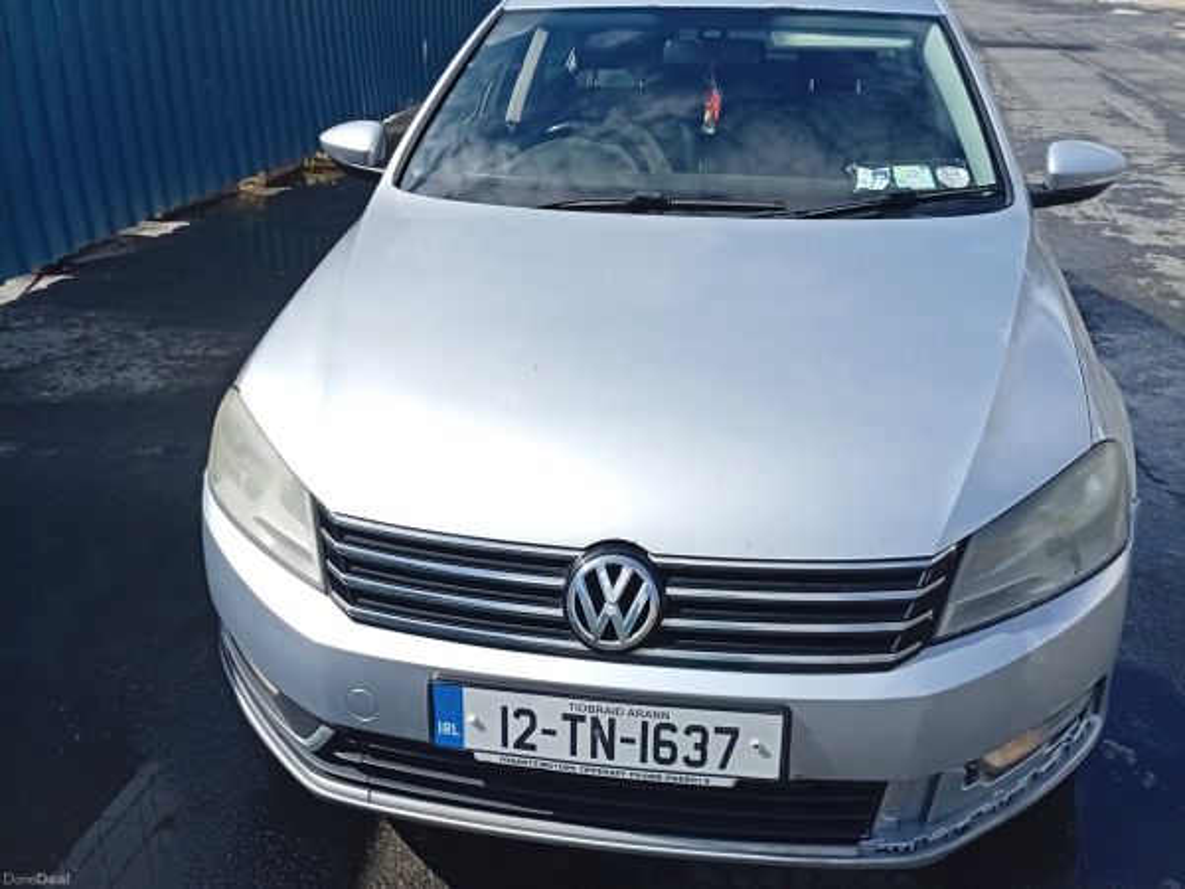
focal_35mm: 27
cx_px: 592
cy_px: 444
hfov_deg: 65.3
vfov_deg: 51.4
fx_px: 924
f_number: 1.8
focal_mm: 3.84
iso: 50
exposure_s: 1/1422
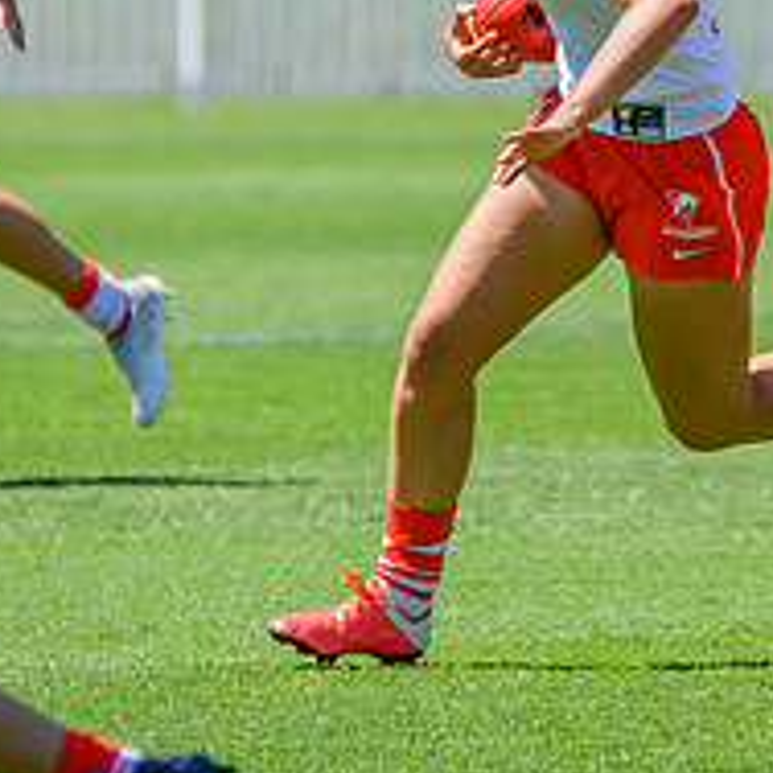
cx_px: 265
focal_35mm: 1161
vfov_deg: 1.5
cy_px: 214
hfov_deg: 1.5
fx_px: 29332
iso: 800
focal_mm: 350
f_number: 7.1
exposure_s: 1/2000
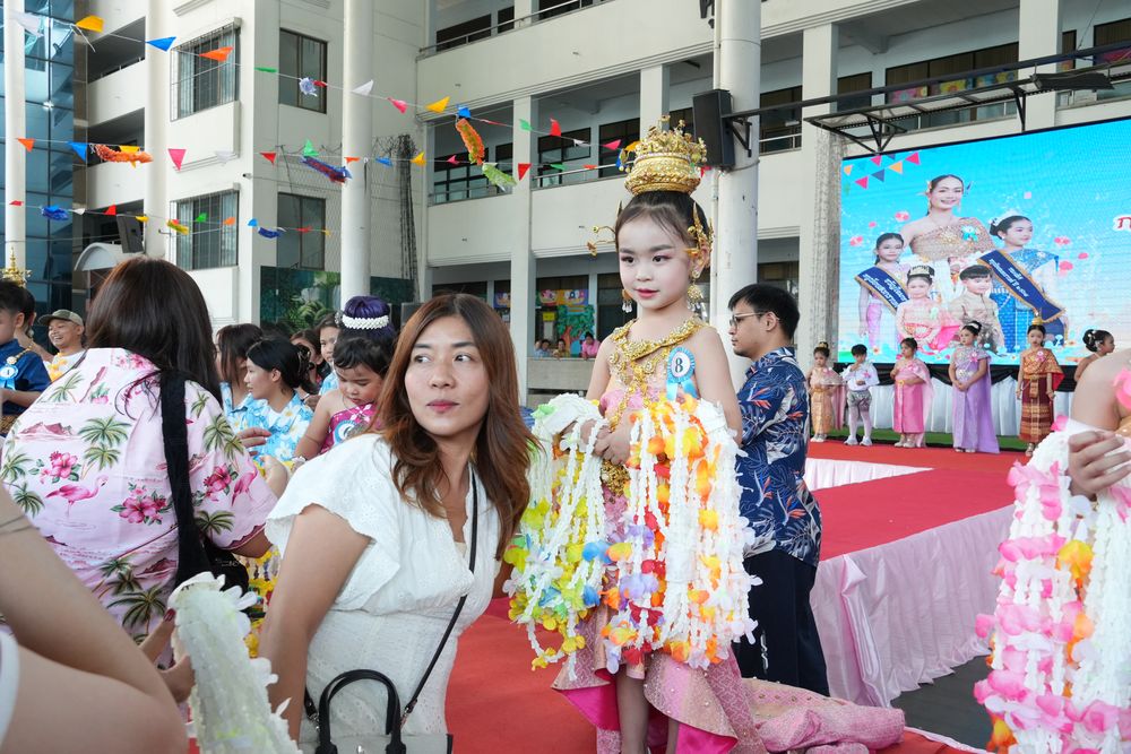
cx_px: 566
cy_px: 377
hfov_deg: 61.9
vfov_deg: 43.6
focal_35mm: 30
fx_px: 943
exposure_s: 1/160
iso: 1000
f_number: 5.6
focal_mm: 20
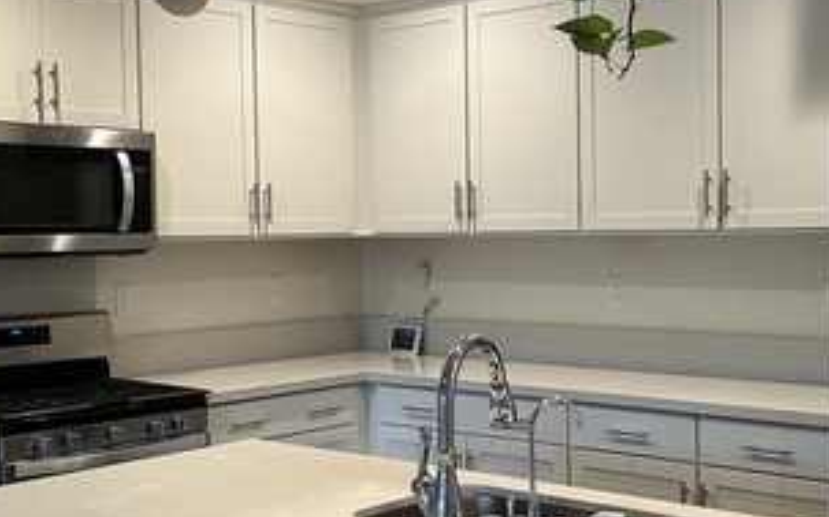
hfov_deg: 36.3
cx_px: 439
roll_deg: +0.6
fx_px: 1265
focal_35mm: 56
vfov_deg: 23.1
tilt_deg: -1.1
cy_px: 252
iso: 160
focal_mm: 6.86
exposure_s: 1/120
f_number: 1.78
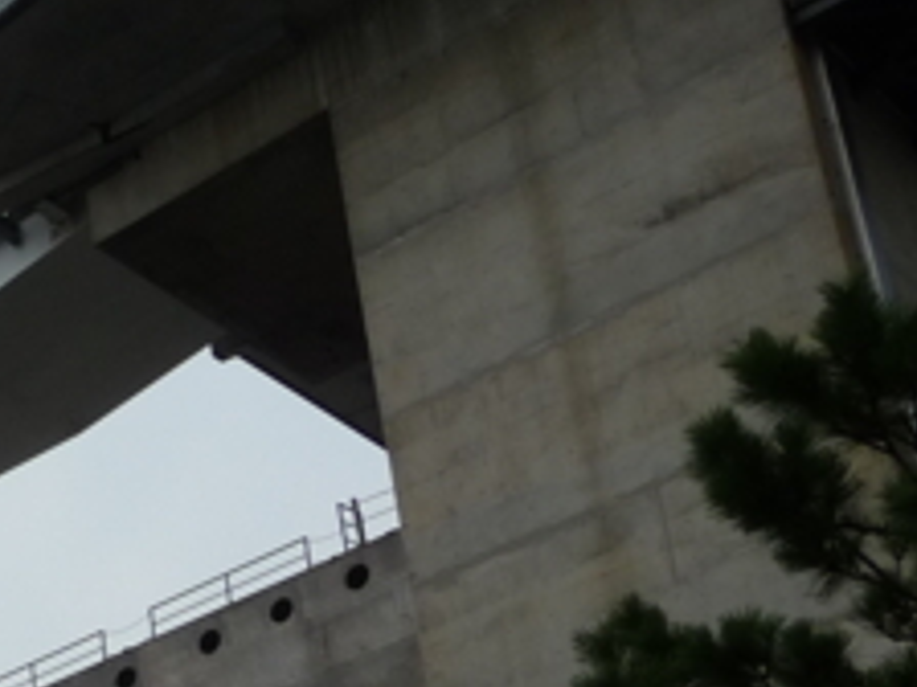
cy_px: 953
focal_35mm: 100
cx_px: -458
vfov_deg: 14.1
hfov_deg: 17.6
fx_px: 2649
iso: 100
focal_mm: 4.7
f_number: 3.3
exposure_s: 1/500
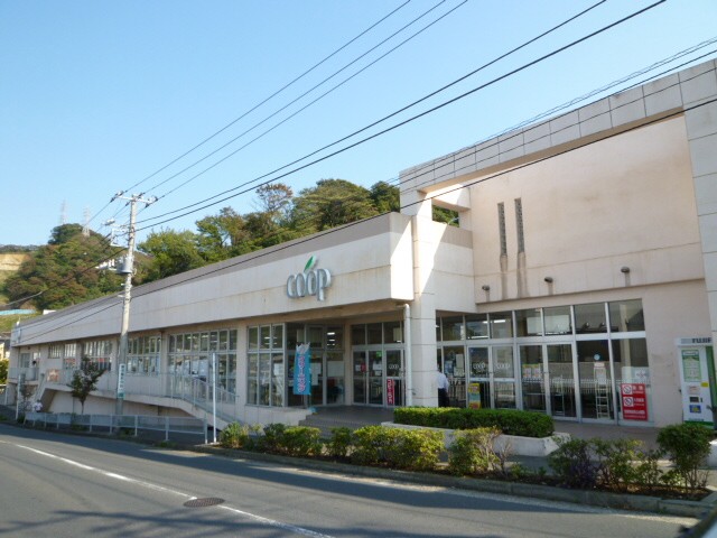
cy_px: 269
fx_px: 518
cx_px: 358
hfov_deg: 69.4
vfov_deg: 54.9
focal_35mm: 25
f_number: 4
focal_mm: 4.5
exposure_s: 1/400
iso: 100
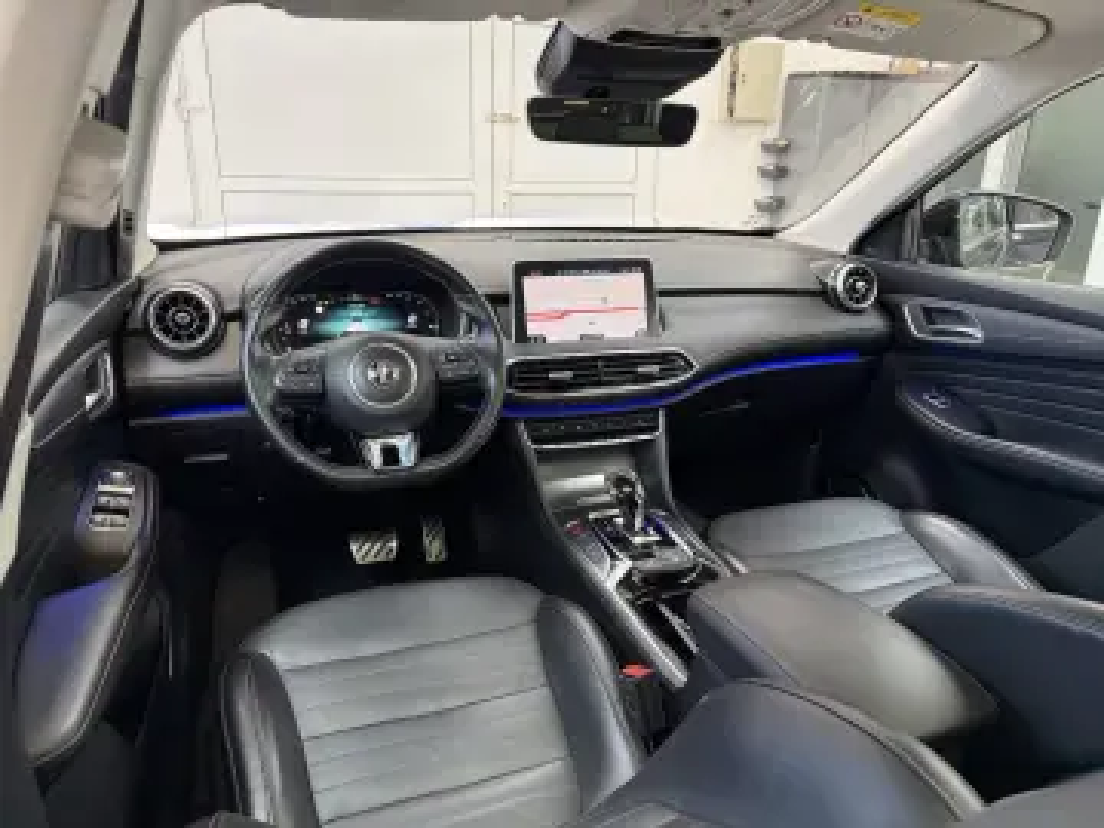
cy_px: 414
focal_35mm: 26
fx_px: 829
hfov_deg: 67.3
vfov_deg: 53.1
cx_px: 552
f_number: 1.6
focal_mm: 5.96
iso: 160
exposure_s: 1/50
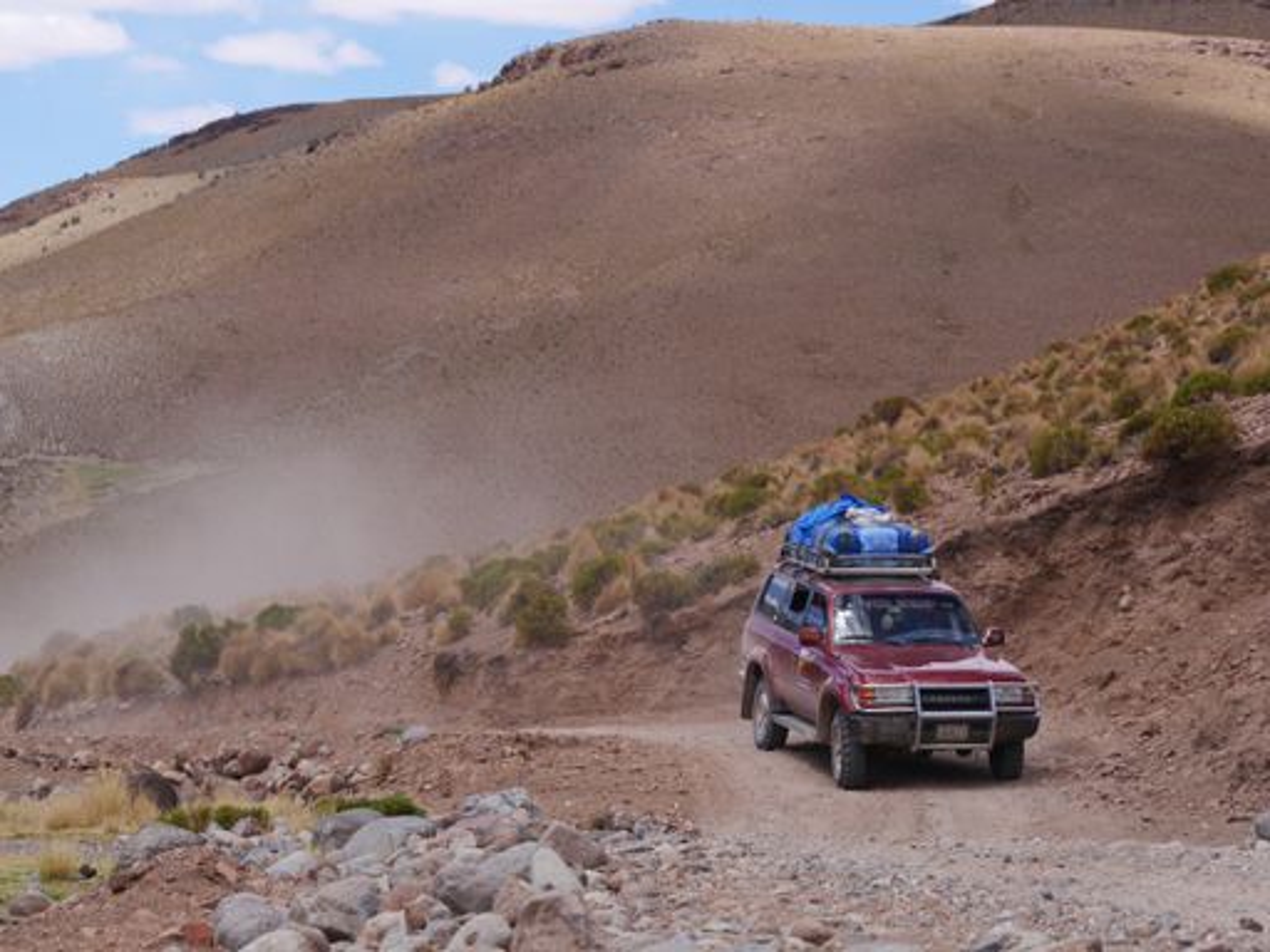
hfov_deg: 13.0
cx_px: 635
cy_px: 476
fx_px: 5577
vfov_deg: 9.8
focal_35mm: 152
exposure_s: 1/500
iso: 200
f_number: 7.1
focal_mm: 76
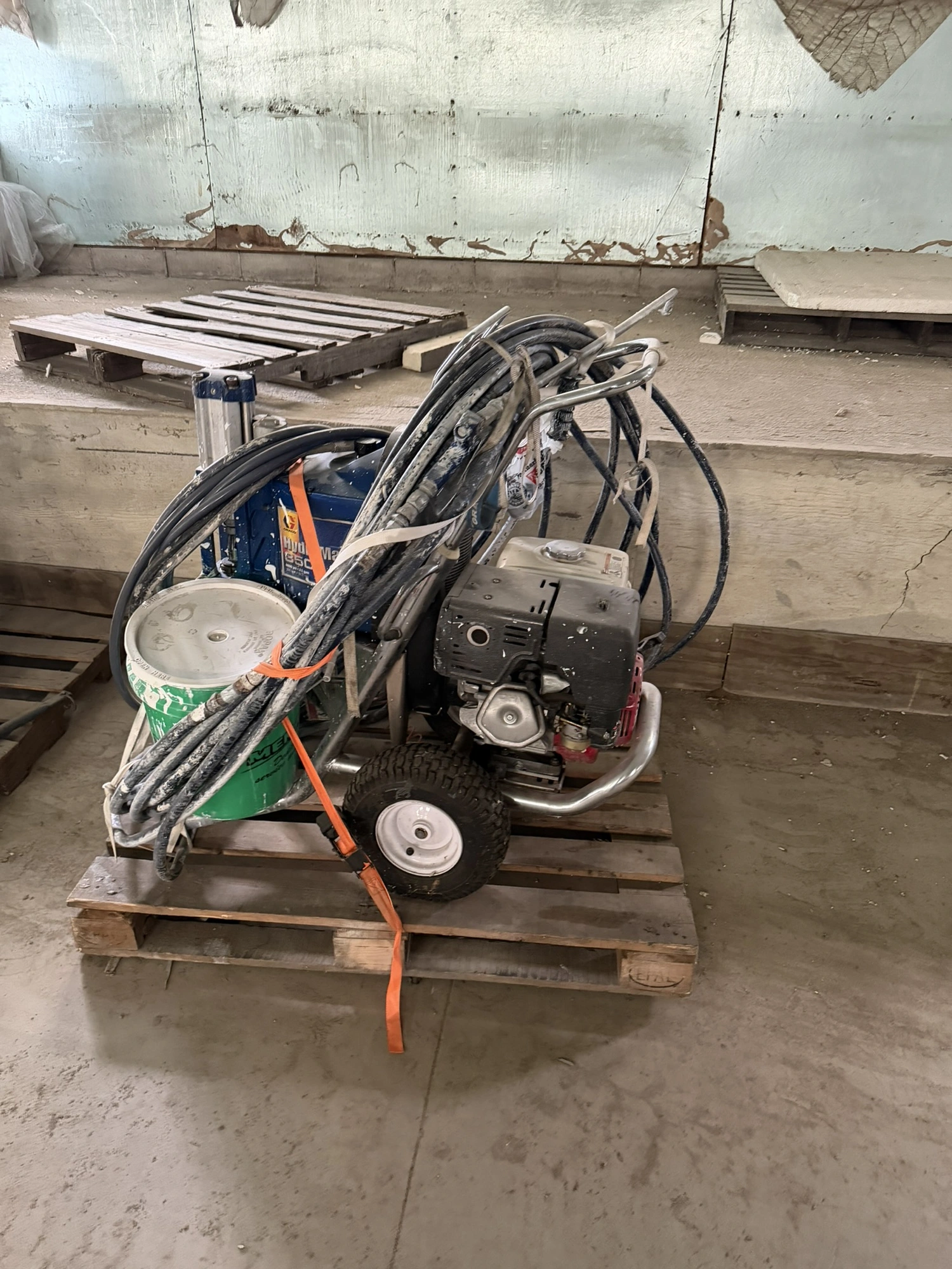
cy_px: 634
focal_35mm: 24
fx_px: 880
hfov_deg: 56.8
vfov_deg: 71.6
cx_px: 476
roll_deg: -0.7
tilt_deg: -30.1
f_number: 1.78
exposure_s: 1/42
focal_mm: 6.76
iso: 800
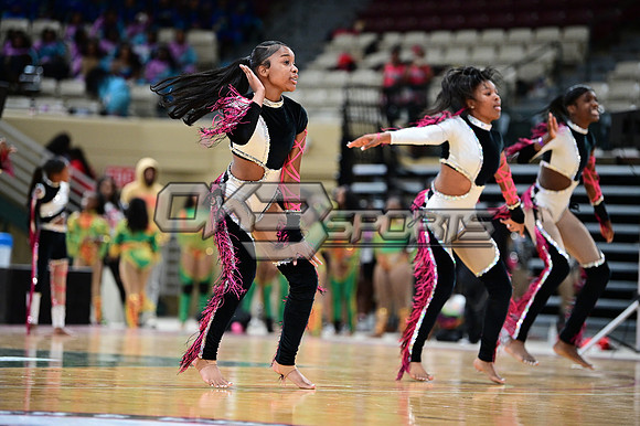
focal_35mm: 155
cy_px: 213
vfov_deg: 8.8
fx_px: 2754
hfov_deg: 13.3
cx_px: 320
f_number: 3.2
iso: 6400
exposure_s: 1/1000
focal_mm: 155
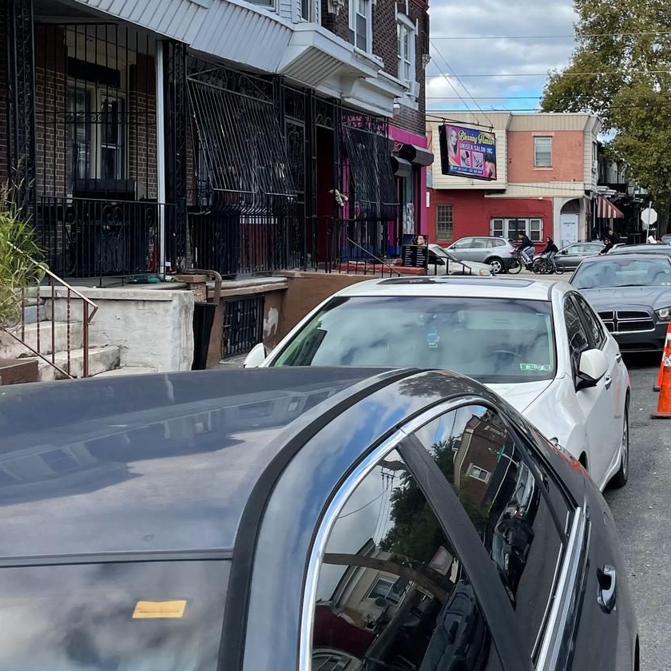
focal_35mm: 56
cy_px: 252
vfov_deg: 30.4
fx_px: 1228
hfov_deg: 29.3
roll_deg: -0.6
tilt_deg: -2.1
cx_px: 605
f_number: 1.6
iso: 32
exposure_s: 1/1667
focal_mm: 4.2
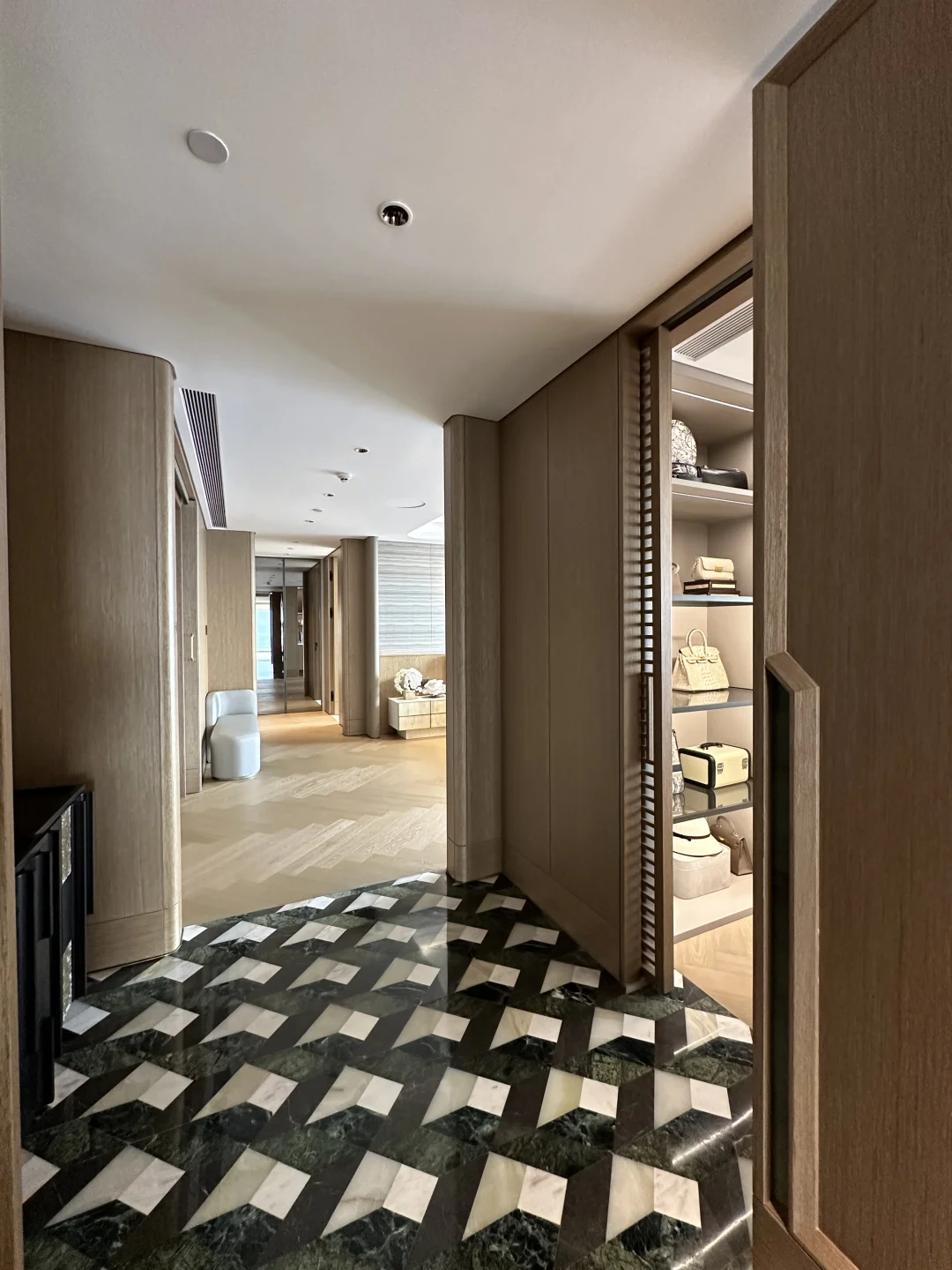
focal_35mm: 14
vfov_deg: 102.1
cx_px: 476
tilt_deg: -0.5
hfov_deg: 85.7
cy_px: 635
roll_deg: -0.4
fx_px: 513
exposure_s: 1/60
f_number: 2.2
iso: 500
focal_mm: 2.22
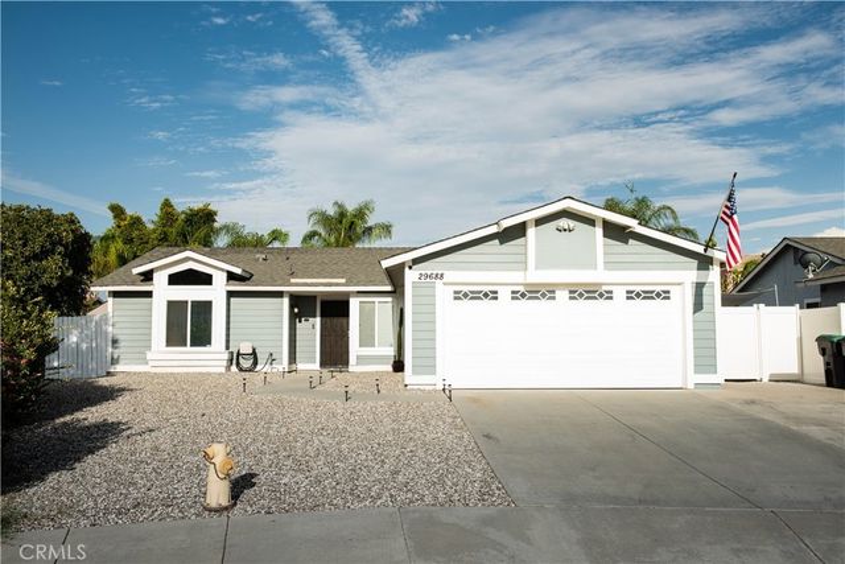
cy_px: 282
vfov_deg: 41.1
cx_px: 422
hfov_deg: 58.7
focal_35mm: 32
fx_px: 751
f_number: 8
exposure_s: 1/200
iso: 100
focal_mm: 32
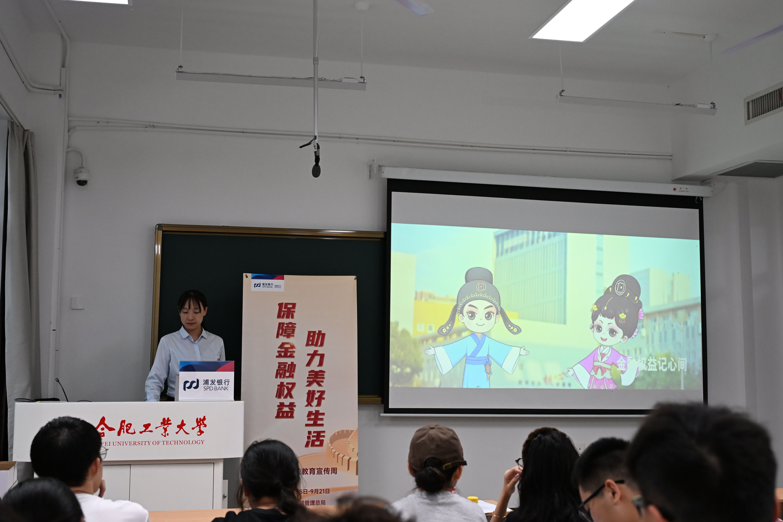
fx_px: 913
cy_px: 261
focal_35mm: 42
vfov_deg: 31.9
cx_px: 392
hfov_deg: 46.4
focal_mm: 42
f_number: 4
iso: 3600
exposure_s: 1/500
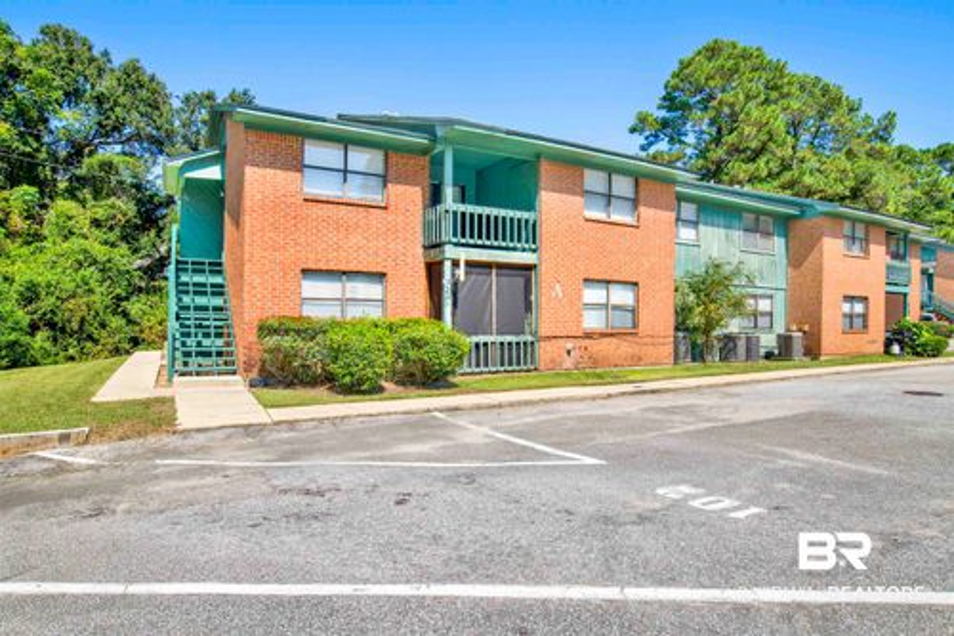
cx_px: 477
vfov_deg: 61.9
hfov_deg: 84.0
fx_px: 530
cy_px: 318
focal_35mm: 20
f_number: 11
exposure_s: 1/200
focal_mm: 20
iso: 200
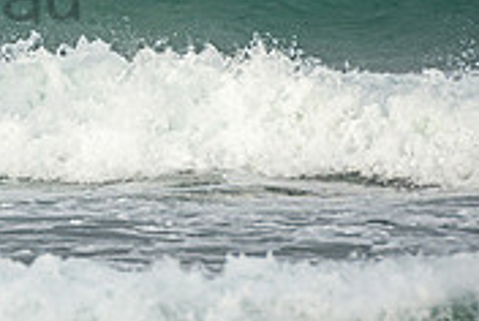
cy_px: -42
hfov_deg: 2.1
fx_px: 13155
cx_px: -207
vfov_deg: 1.4
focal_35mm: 987
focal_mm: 200
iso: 200
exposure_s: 1/640
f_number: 5.6
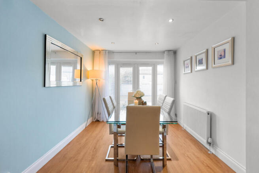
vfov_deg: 81.2
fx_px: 101
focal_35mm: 14
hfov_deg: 104.2
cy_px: 86
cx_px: 130
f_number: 8
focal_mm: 14
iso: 640
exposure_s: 1/50
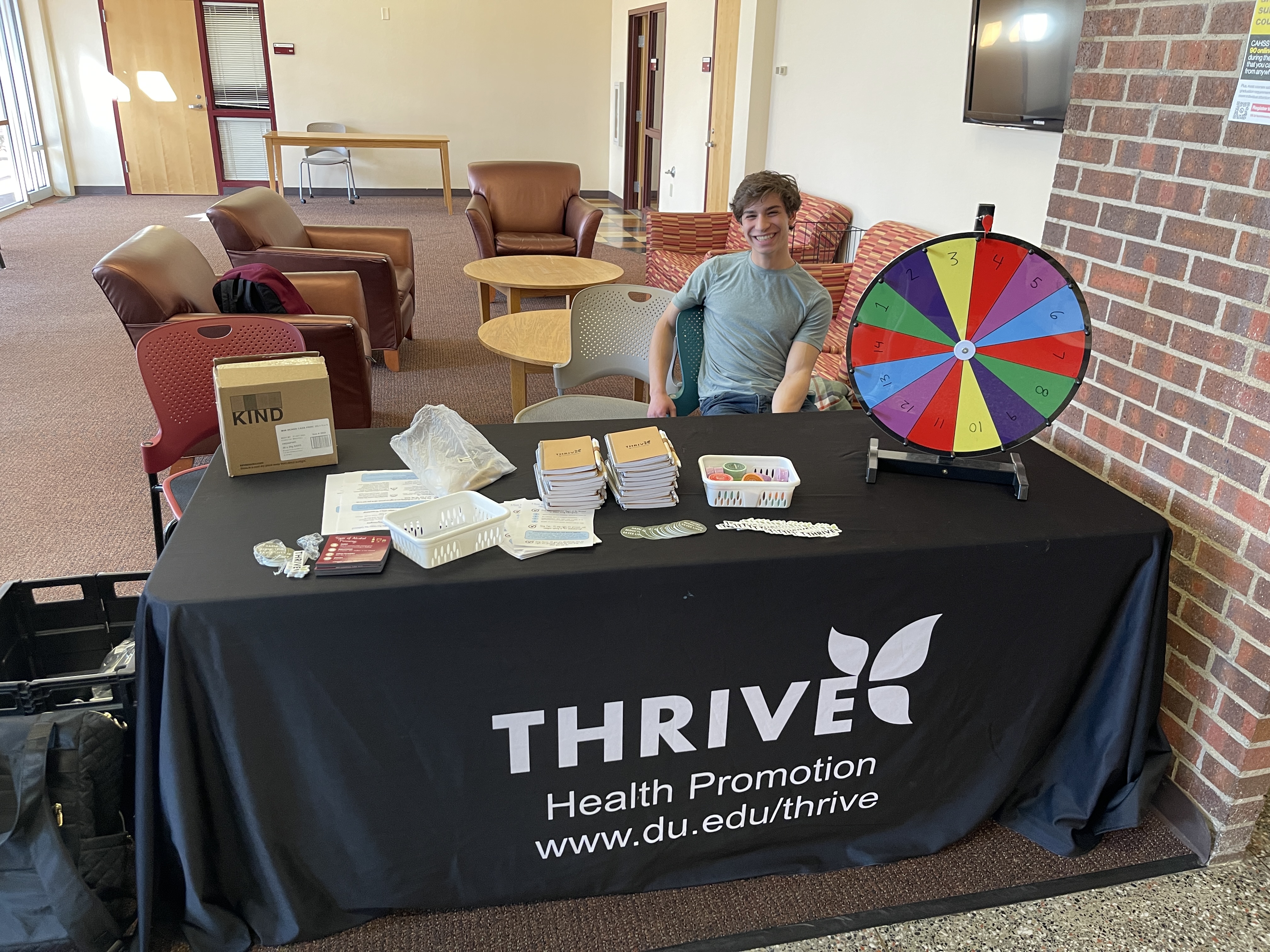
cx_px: 635
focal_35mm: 25
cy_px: 476
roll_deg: -1.4
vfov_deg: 54.9
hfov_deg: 69.4
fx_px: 917
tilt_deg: -23.3
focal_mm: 5.1
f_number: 1.6
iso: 160
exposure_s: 1/60
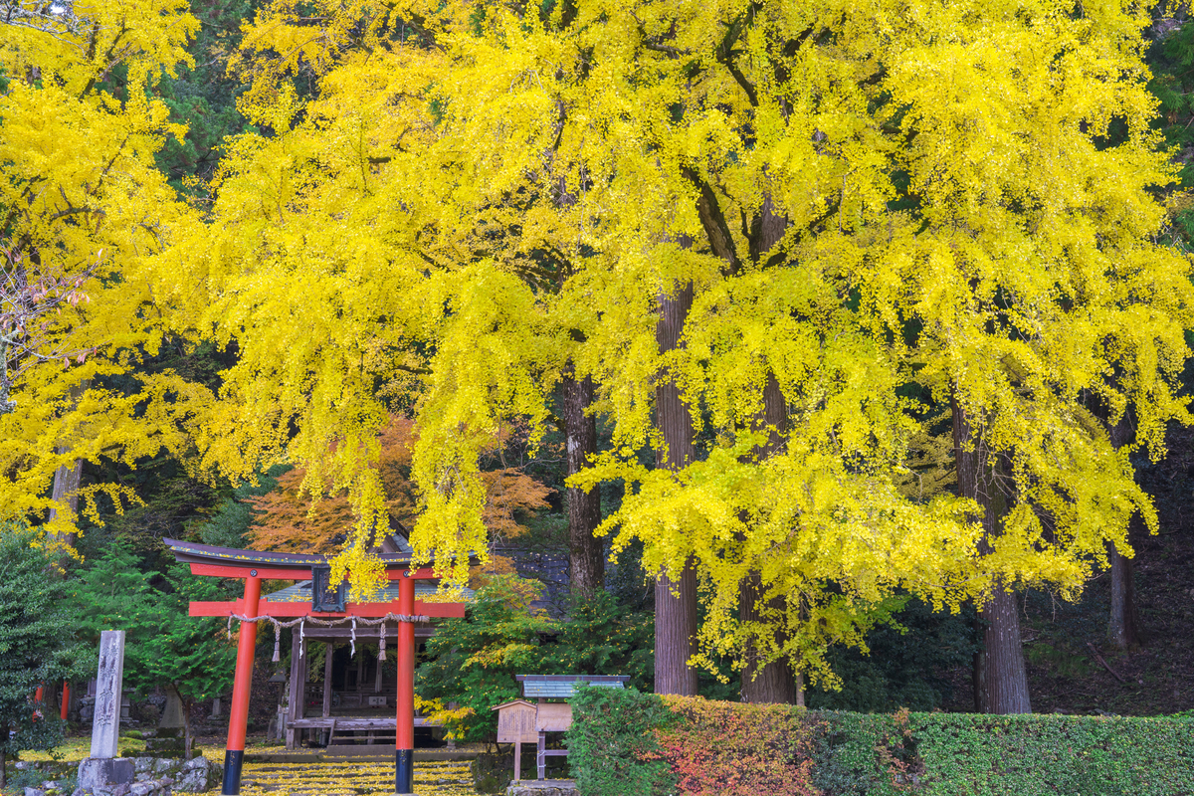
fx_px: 1526
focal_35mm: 46
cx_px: 597
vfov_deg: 29.2
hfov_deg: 42.7
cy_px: 398
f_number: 7.1
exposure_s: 1/40
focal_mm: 46
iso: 320
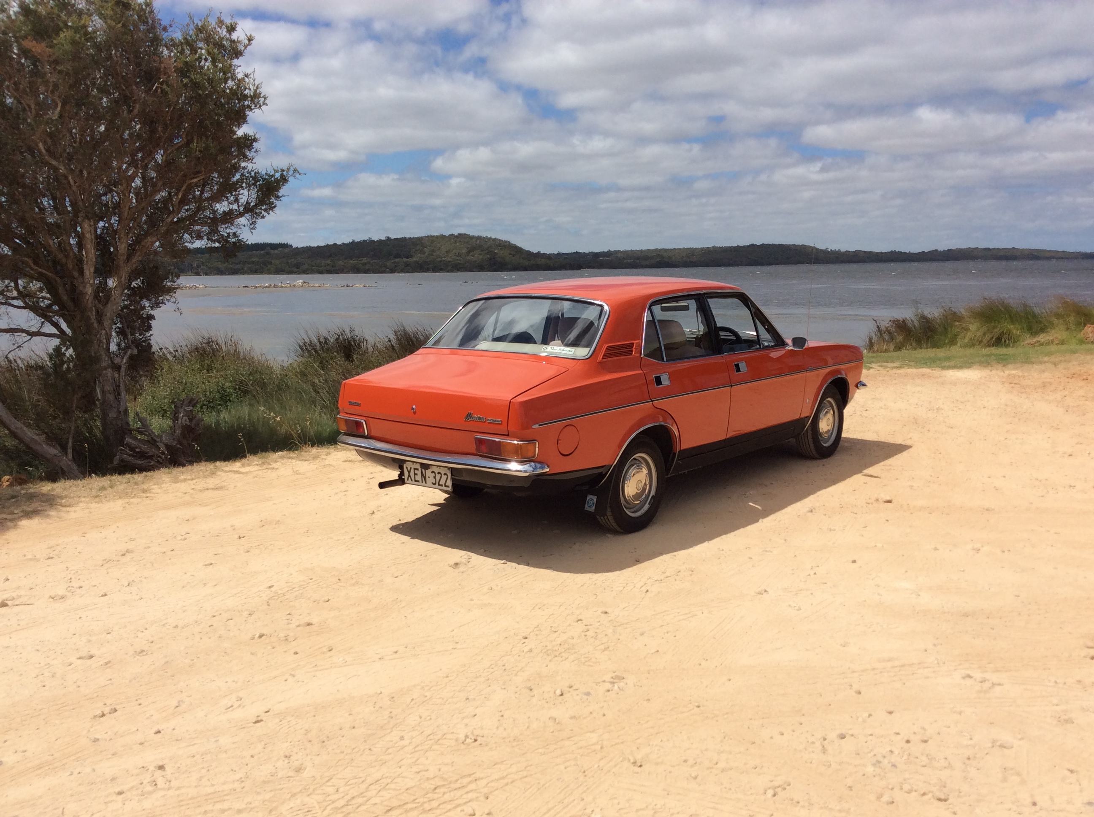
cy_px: 408
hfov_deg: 56.9
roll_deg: +1.8
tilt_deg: -11.4
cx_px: 547
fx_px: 1010
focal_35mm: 32
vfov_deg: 44.1
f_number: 2.4
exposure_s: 1/3185
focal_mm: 3.3
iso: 32
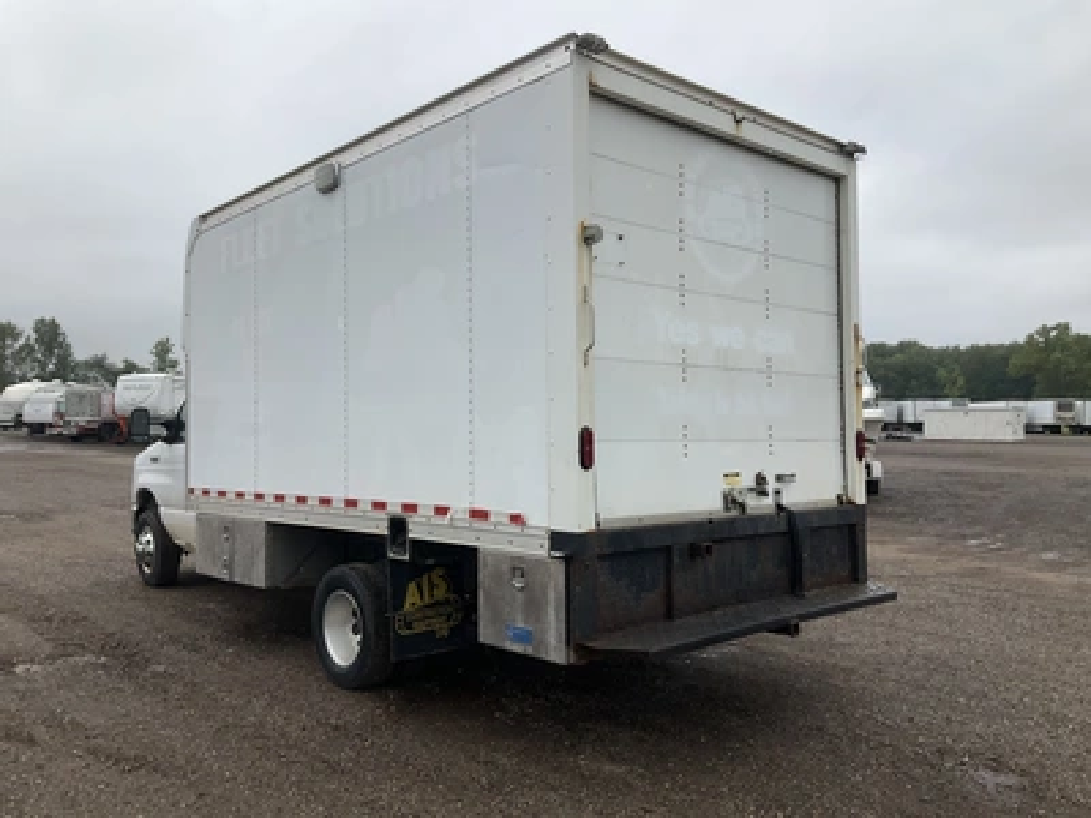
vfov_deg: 48.2
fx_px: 914
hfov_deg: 61.7
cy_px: 409
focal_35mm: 29
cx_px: 546
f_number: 1.8
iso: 25
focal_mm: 3
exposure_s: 1/1675
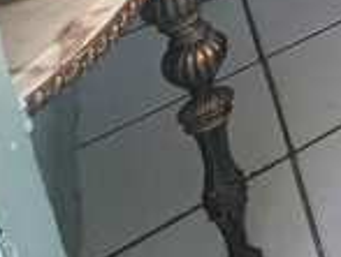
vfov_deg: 12.9
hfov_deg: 14.1
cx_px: 865
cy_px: -414
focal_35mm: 76
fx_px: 751
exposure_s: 1/66
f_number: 2.2
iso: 320
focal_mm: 2.22
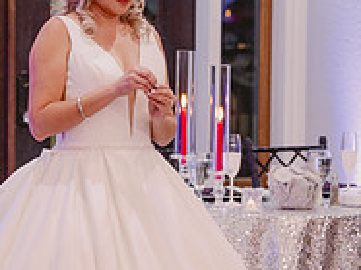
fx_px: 2125
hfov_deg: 9.7
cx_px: 142
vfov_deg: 7.3
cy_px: 196
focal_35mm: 204
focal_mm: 68
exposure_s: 1/200
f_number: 2.8
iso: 1250
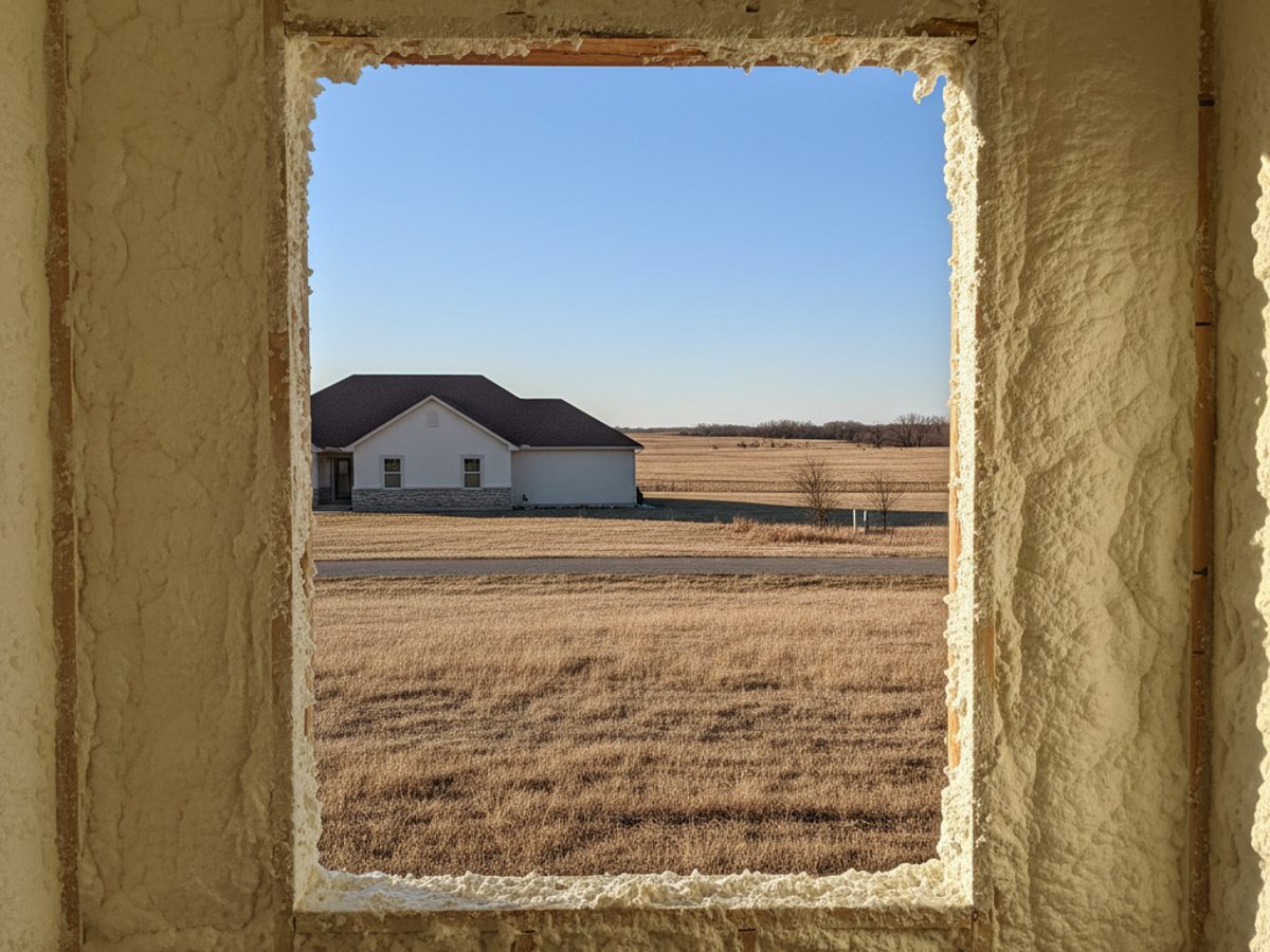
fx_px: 844
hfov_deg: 73.9
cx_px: 635
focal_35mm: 23
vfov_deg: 58.9
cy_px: 476
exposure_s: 1/473
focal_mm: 6.4
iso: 1143
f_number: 1.8
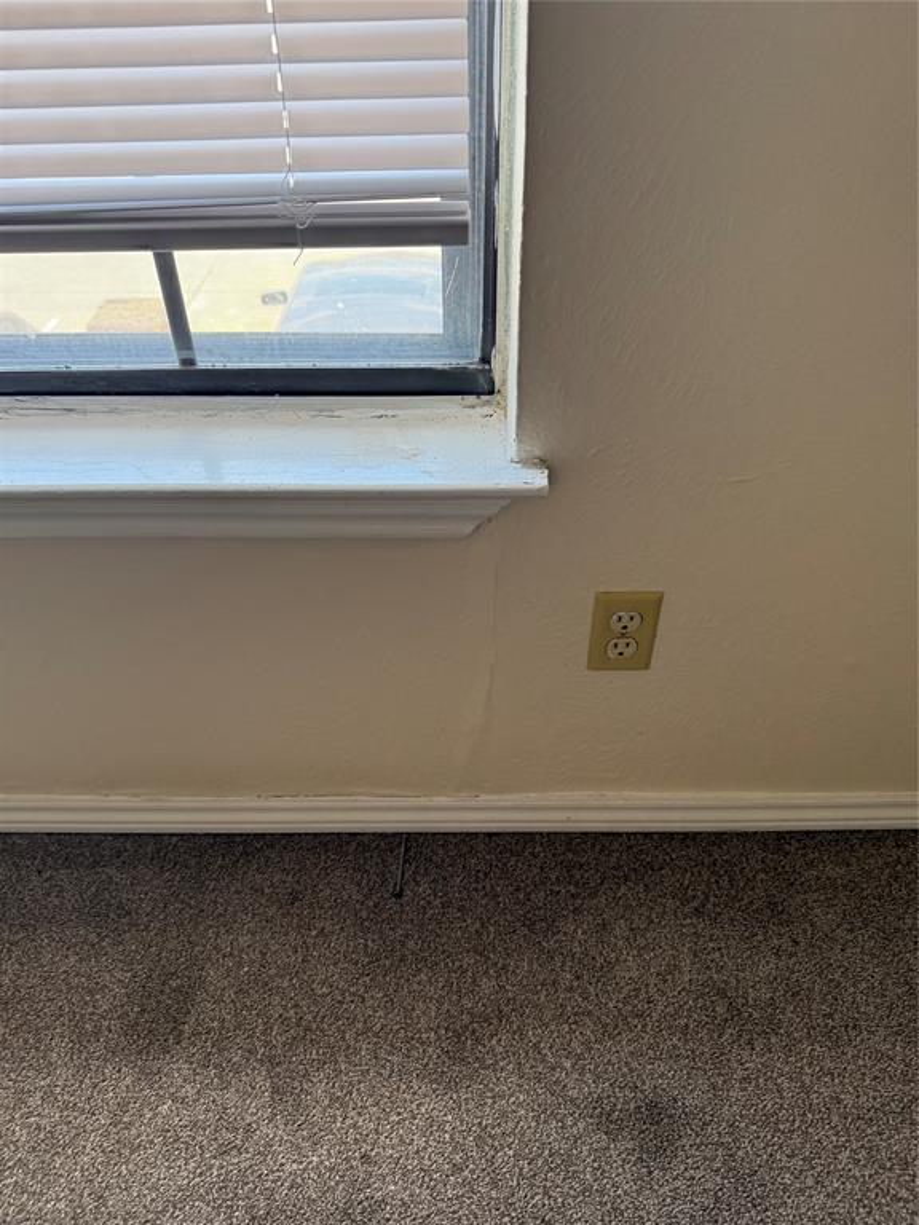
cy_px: 612
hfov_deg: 56.8
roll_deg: -0.4
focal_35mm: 24
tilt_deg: -40.8
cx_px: 460
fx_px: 850
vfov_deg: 71.6
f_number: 1.78
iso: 160
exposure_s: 1/155
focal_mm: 6.76
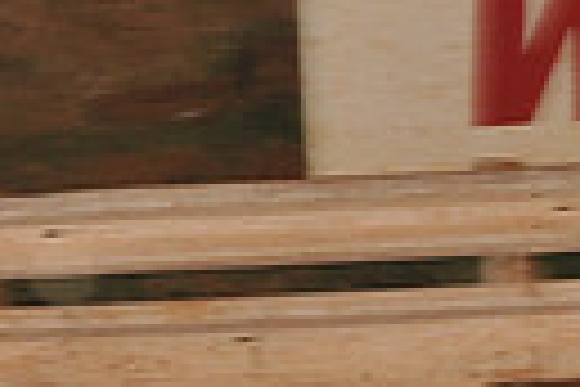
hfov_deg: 3.4
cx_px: 1043
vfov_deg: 2.3
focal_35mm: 606
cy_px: 464
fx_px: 9763
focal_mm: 135
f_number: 6.3
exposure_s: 1/320
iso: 1000
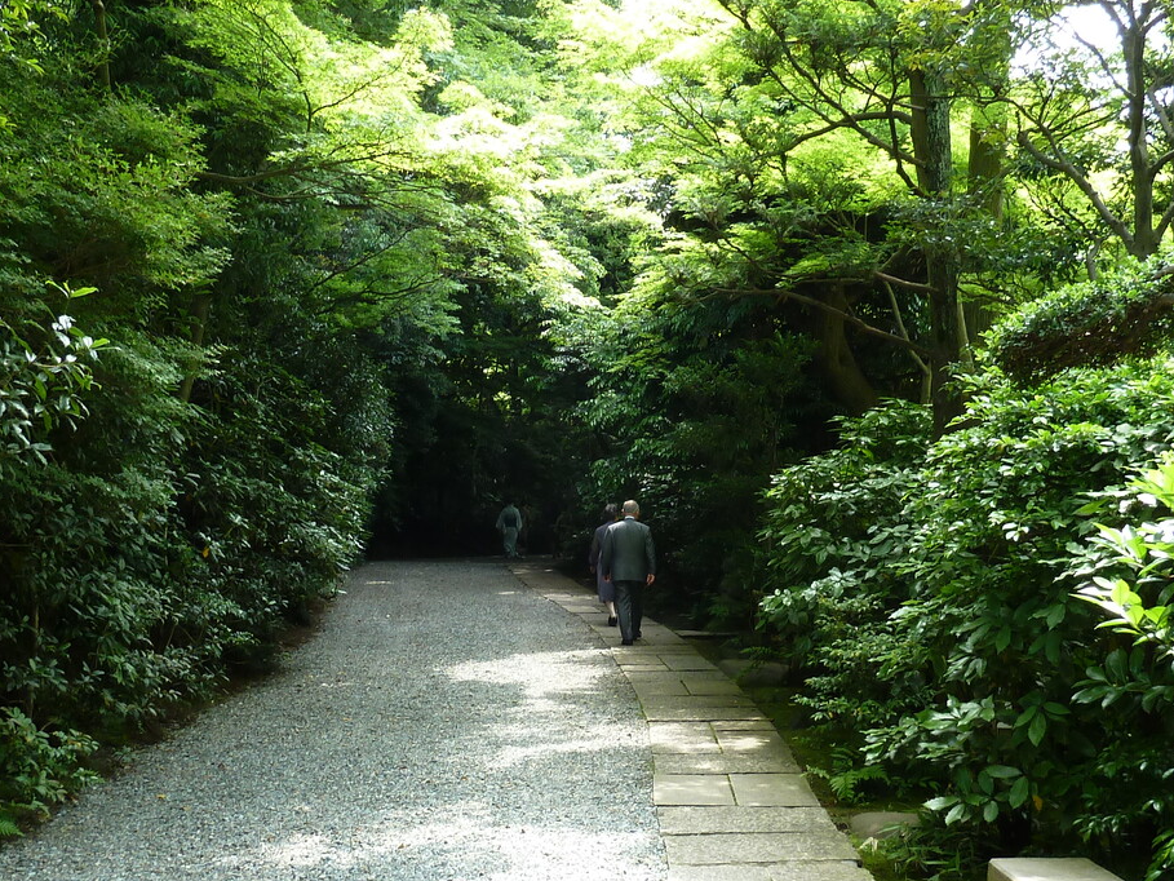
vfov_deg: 32.8
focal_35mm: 44
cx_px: 594
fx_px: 1492
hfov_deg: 42.9
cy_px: 522
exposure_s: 1/40
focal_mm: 4.1
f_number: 3.3
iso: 80
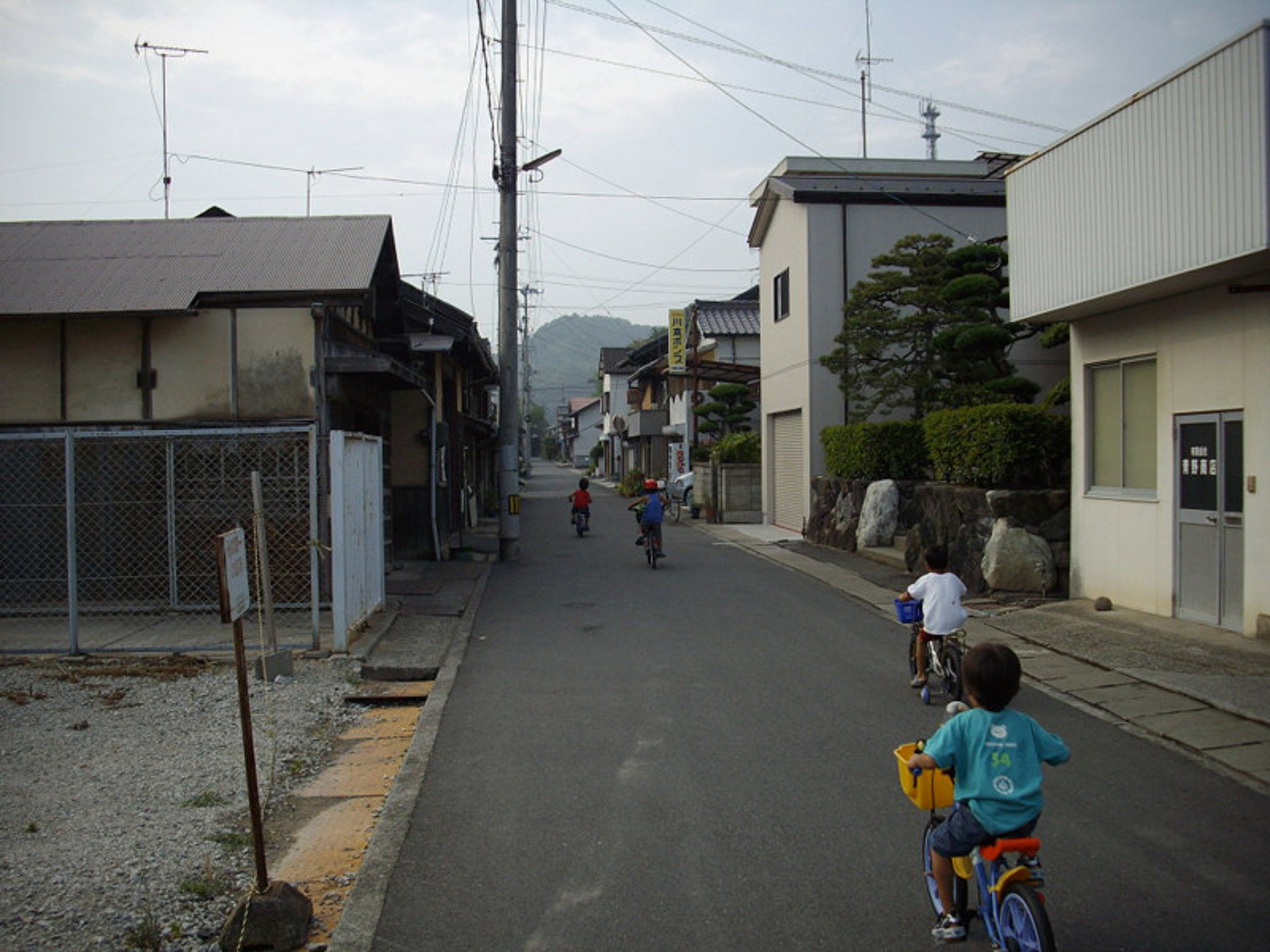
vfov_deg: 38.7
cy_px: 476
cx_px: 635
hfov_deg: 50.1
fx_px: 1357
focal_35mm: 37
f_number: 2.8
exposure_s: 1/400
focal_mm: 6.2
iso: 80
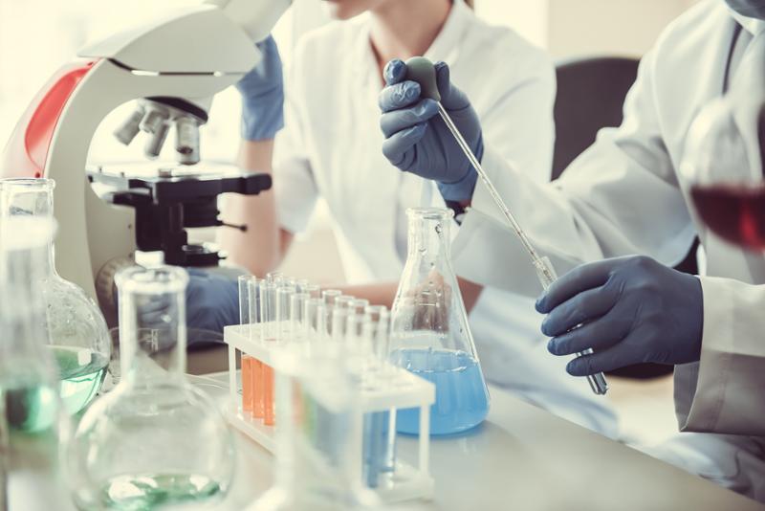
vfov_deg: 21.9
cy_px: 256
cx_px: 382
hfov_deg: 32.4
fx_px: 1318
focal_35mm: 62
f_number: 2.8
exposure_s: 1/200
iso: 640
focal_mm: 62
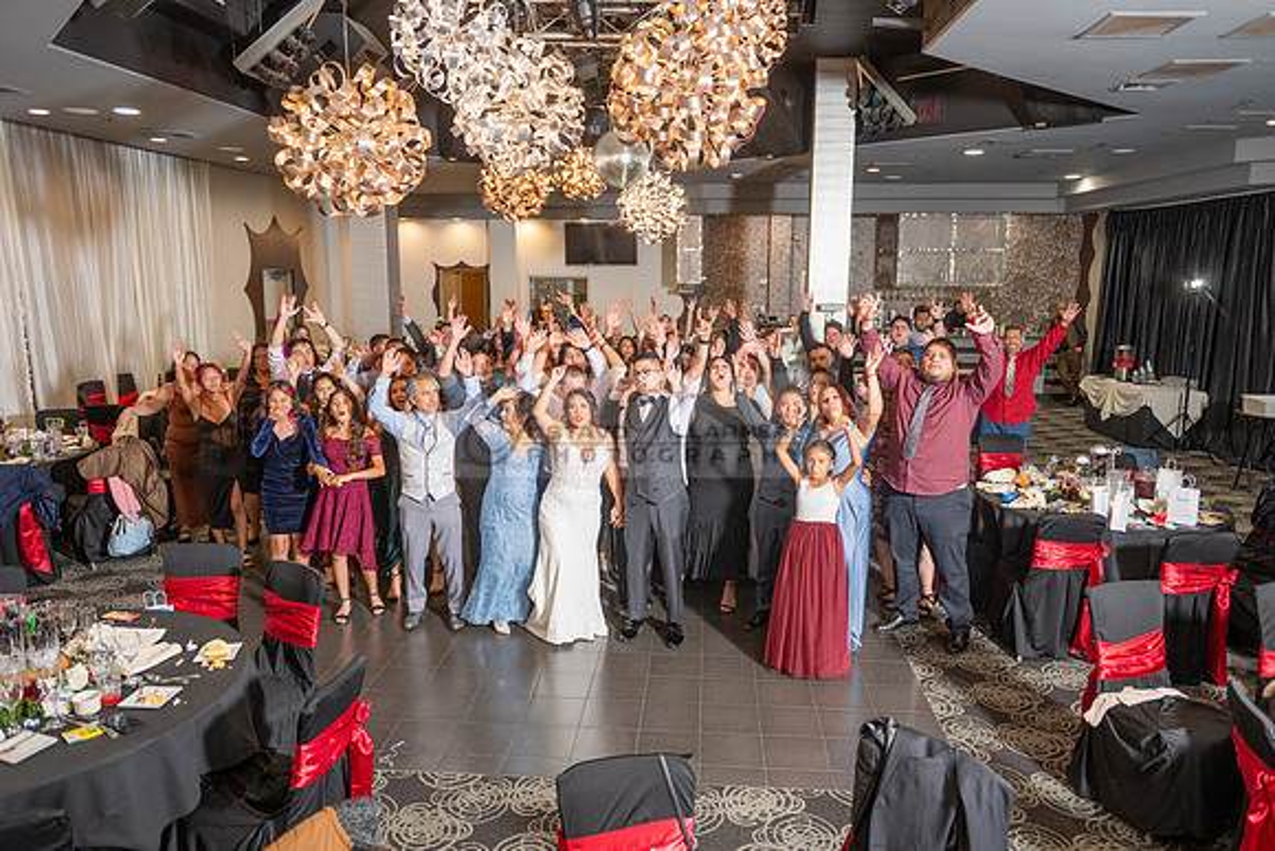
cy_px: 426
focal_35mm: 26
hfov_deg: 69.4
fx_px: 921
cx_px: 638
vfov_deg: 49.6
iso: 800
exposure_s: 1/160
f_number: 3.2
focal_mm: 26
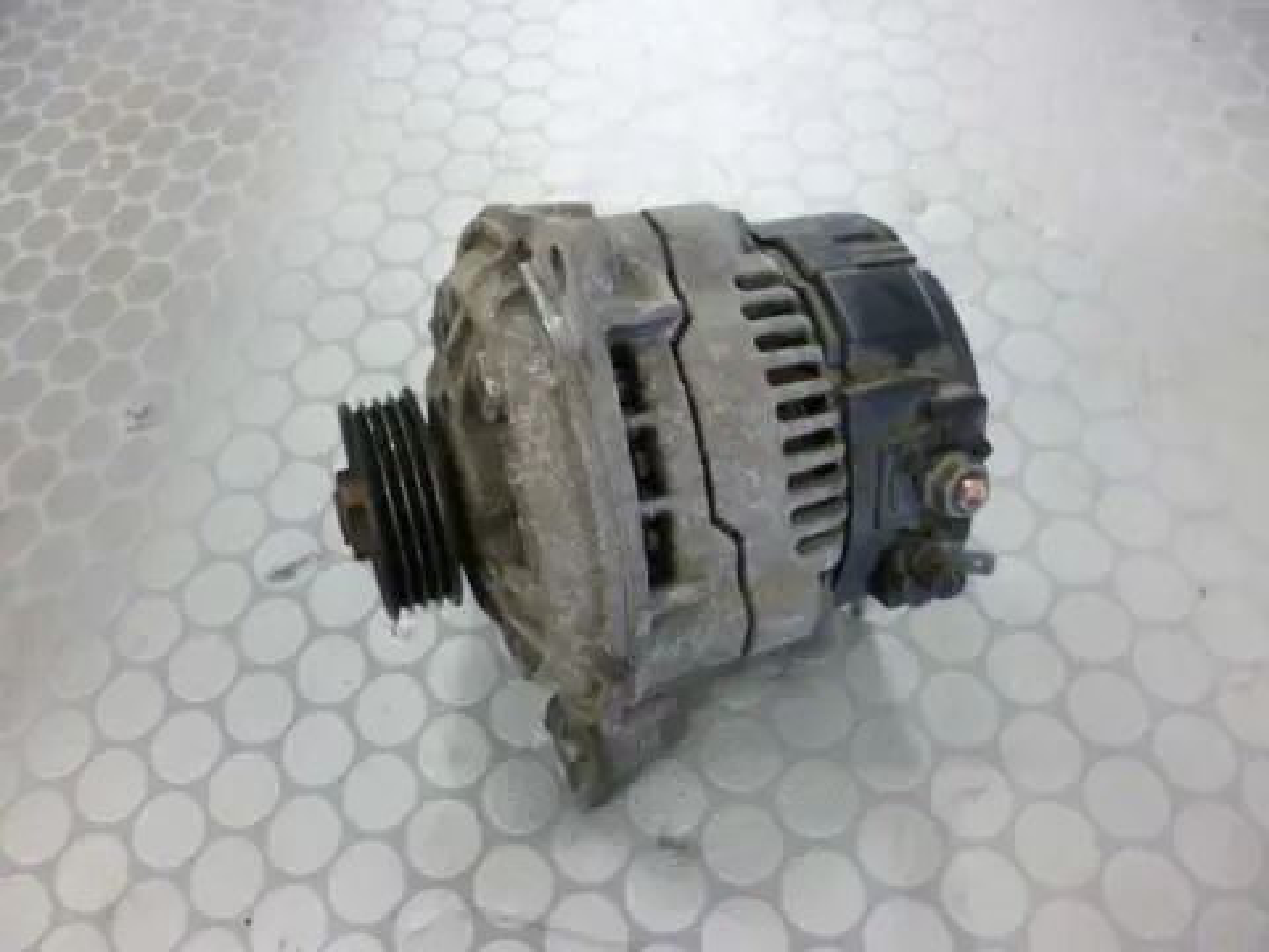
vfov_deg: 56.8
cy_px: 476
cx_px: 634
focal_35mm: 24
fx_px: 880
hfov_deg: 71.6
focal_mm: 4.3
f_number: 2.5
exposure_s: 1/25
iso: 400
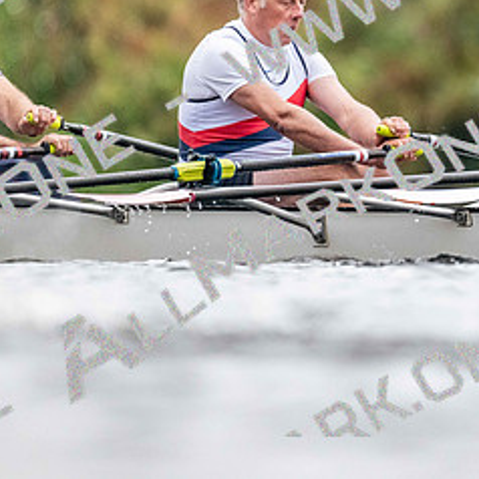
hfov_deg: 1.4
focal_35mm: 1244
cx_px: 471
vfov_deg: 1.4
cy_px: 92
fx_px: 19475
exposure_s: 1/2500
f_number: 4
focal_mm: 600
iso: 4500
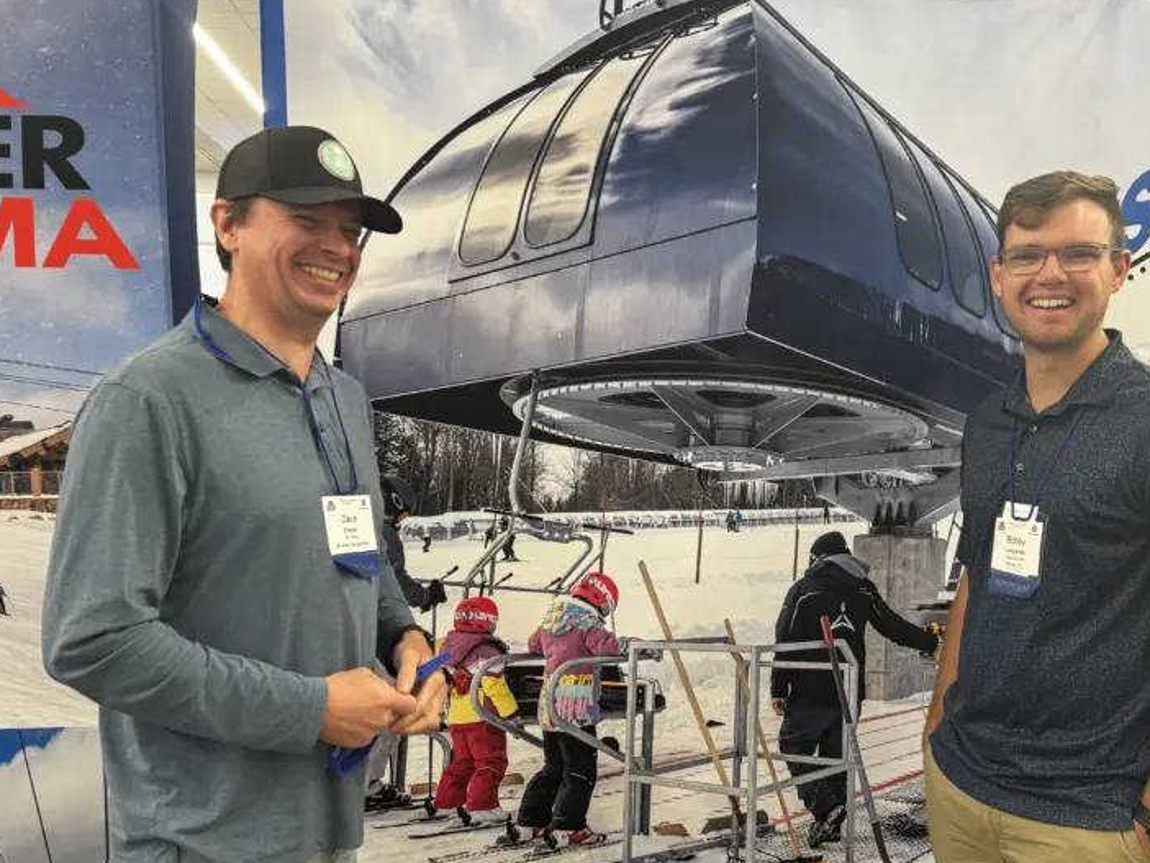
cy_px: 503
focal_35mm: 35
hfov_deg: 52.4
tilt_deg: -5.9
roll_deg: -0.9
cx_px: 659
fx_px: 1163
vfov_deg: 40.6
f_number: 1.78
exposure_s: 1/60
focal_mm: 6.76
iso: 200
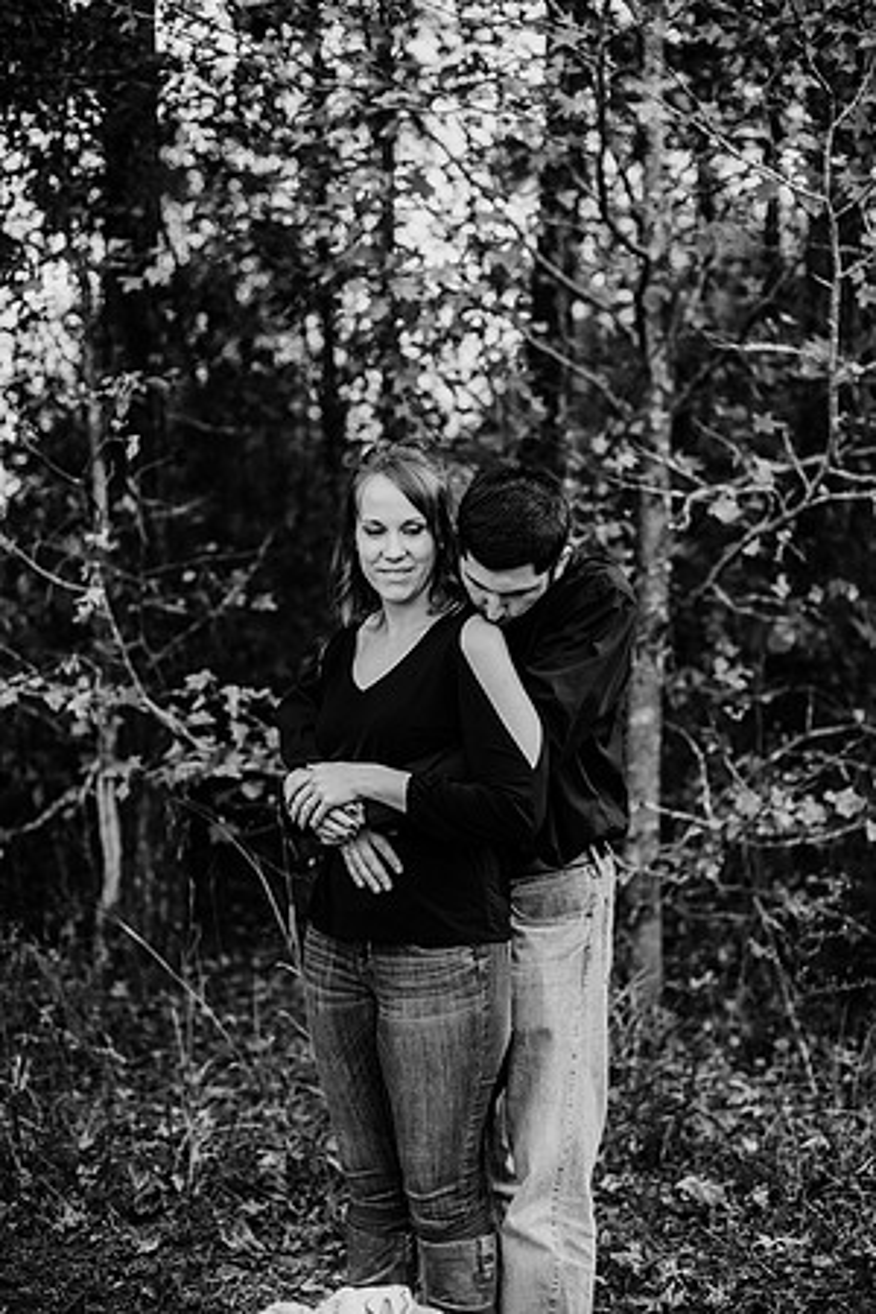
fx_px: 1825
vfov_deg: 39.6
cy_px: 657
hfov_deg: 27.0
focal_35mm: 50
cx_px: 438
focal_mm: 50
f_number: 2.2
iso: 320
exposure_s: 1/800
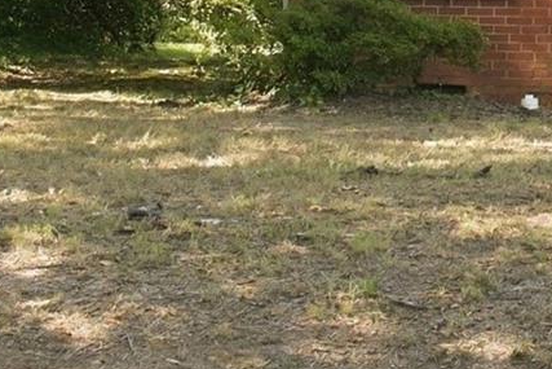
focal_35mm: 165
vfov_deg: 8.1
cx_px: 1100
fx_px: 2537
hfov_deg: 11.3
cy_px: -191
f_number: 8
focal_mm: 23
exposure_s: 1/100
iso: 200
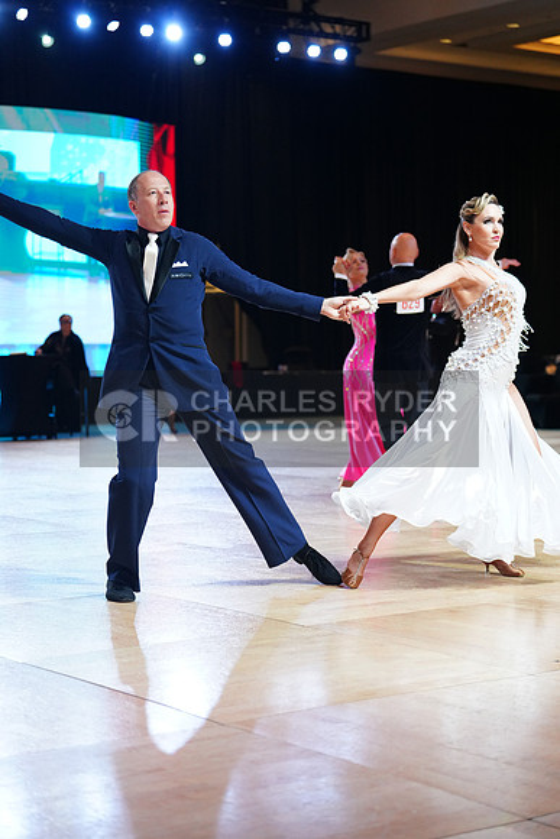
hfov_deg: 19.5
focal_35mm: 70
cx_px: 280
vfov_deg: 28.8
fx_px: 1632
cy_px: 420
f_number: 2.8
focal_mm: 70
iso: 2000
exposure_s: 1/500
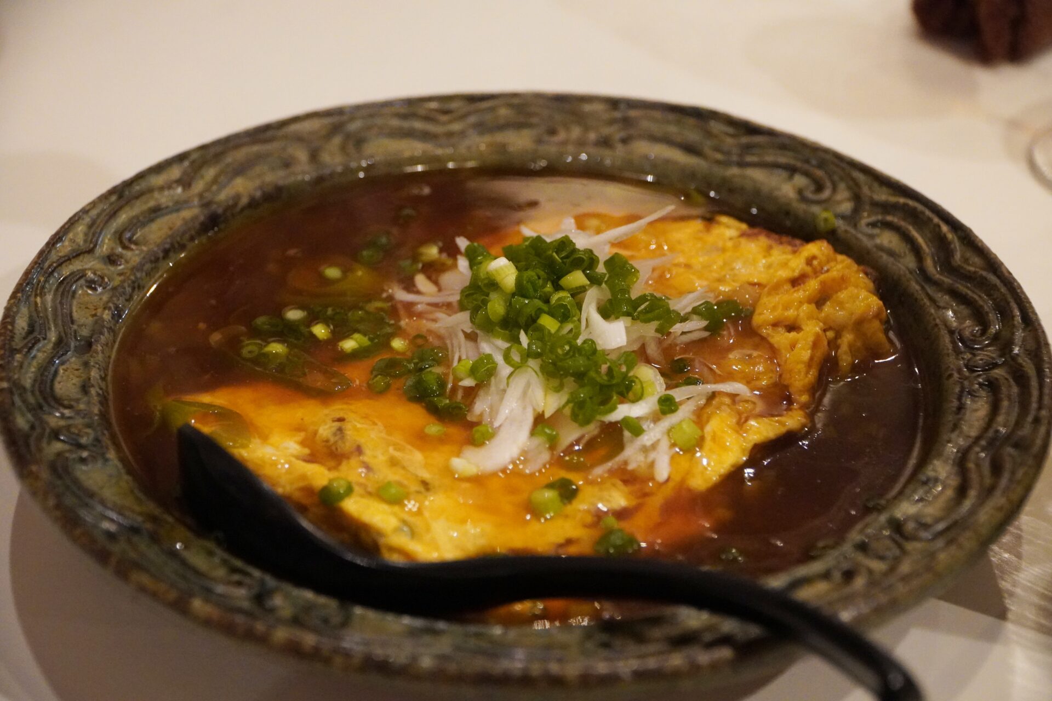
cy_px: 350
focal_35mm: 64
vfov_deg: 21.1
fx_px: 1885
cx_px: 526
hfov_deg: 31.2
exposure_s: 1/80
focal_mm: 43
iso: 6400
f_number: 4
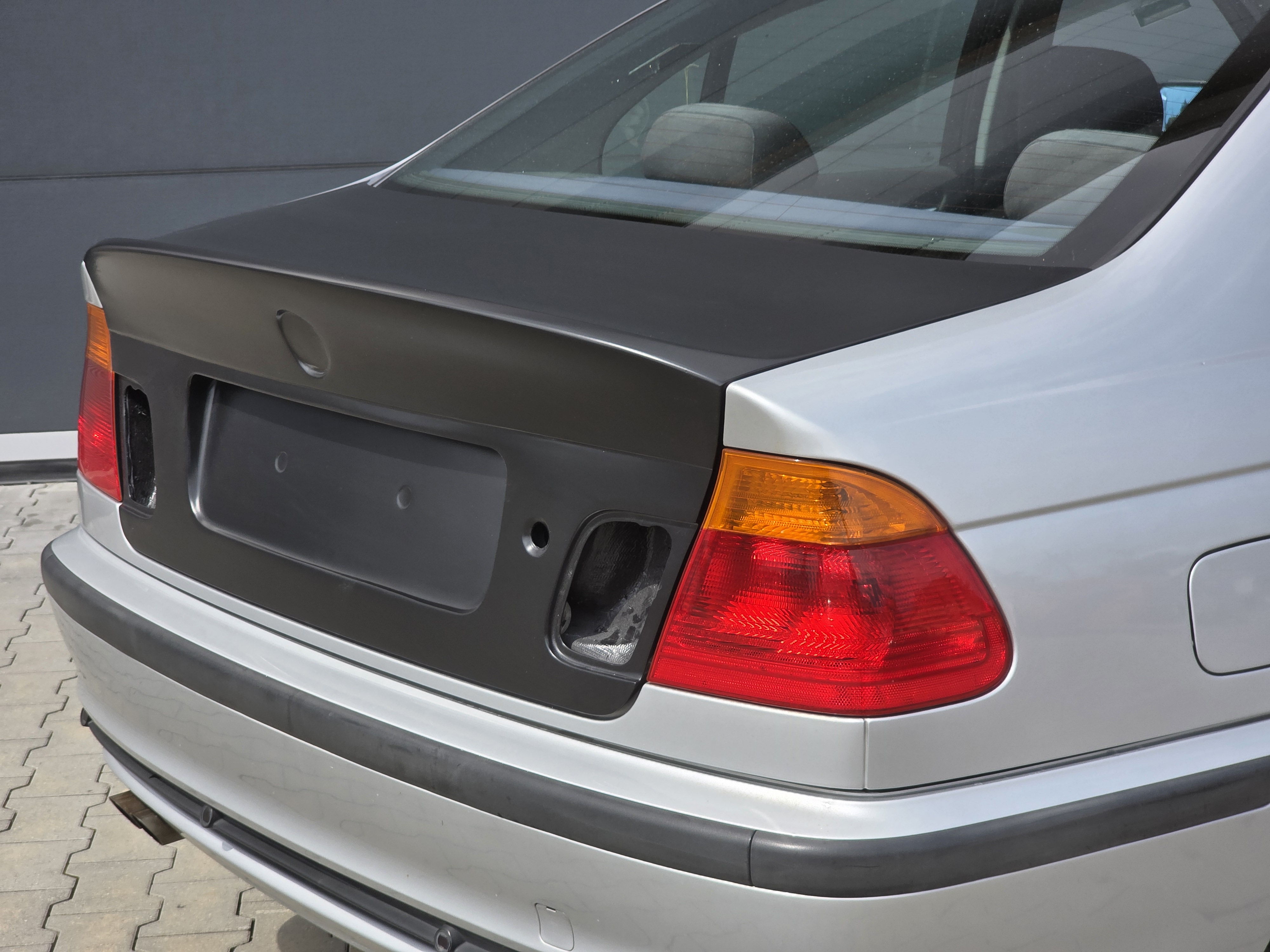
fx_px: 2531
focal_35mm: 69
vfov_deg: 21.3
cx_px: 635
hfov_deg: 28.2
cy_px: 476
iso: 50
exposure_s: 1/1614
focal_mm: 7.9
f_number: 2.4
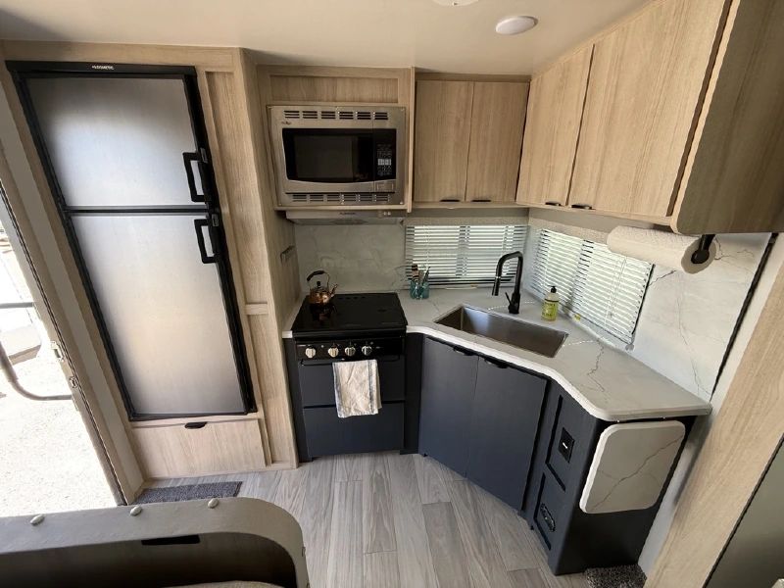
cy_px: 294
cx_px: 392
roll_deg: +1.0
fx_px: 317
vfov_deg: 85.7
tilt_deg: -18.9
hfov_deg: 102.1
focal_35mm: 14
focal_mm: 2.22
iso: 80
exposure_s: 1/99
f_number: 2.2
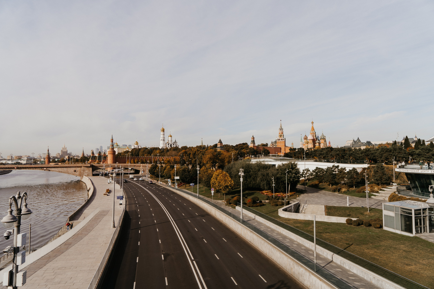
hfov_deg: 73.7
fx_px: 289
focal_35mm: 24
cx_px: 217
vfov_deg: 53.1
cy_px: 144
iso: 100
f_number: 4
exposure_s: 1/500
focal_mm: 24
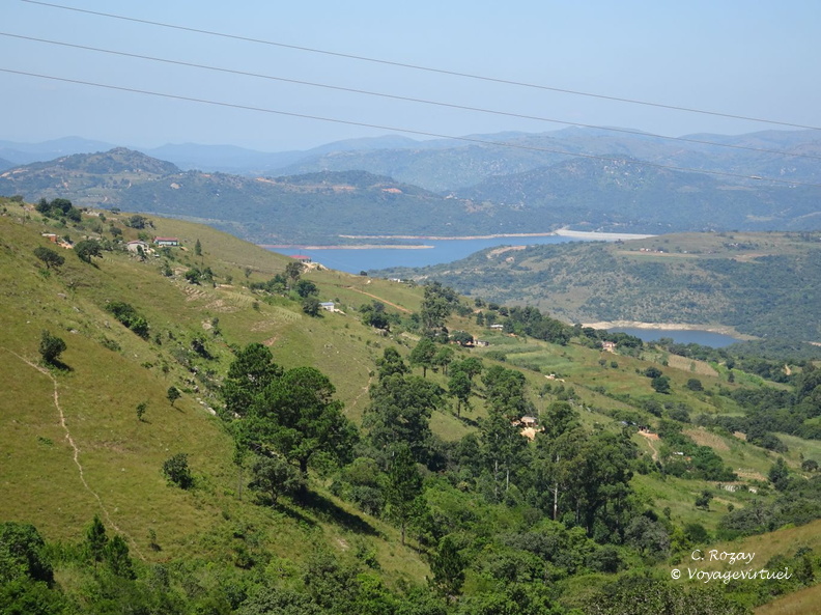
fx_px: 1967
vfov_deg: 17.8
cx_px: 410
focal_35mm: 83
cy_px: 308
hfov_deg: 23.6
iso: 80
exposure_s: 1/400
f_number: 5
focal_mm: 14.12
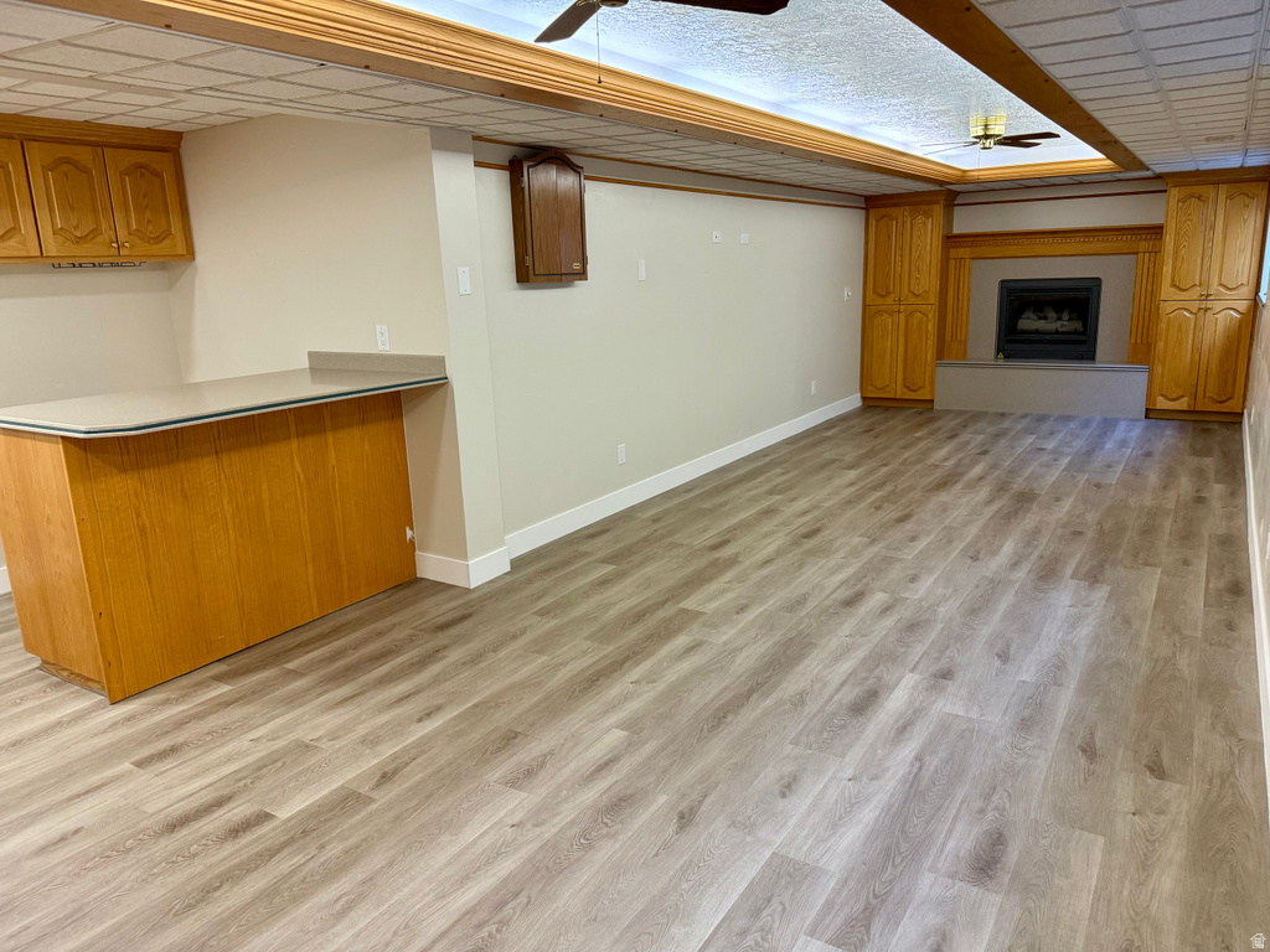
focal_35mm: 24
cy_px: 476
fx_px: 881
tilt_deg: -12.4
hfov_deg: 71.6
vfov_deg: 56.8
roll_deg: +1.5
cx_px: 635
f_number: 1.78
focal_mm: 6.76
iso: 200
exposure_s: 1/60
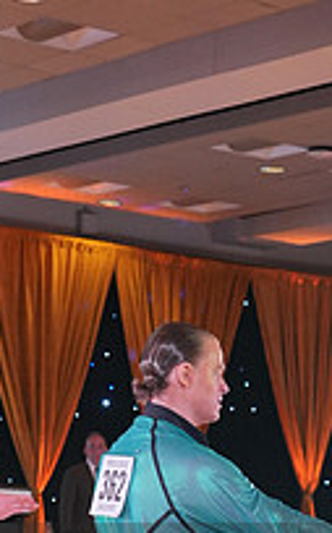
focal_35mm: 145
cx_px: 362
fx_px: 2105
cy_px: 611
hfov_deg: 8.9
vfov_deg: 14.1
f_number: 4
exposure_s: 1/500
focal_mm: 50
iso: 2500
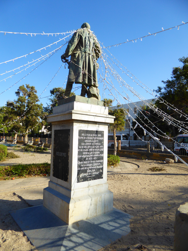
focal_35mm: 24
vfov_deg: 71.6
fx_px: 174
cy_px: 126
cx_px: 94
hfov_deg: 56.8
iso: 80
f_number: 3.3
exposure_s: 1/640
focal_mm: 4.3
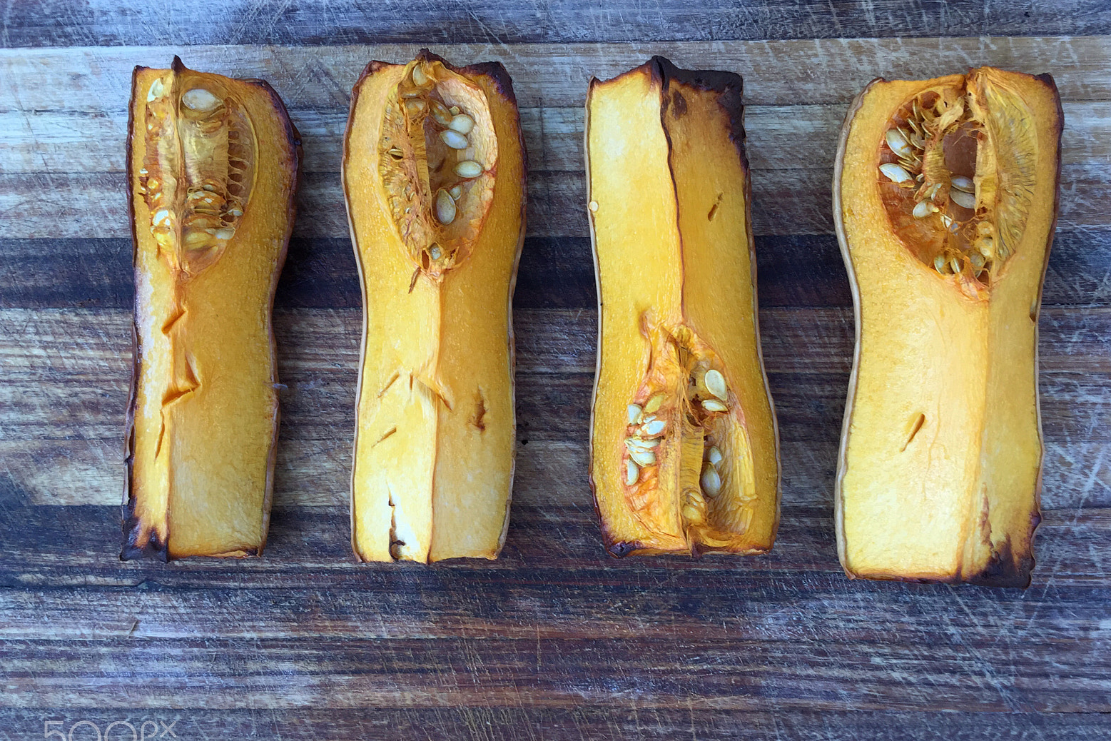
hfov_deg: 60.3
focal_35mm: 31
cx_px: 570
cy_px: 403
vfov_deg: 42.3
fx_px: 957
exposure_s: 1/100
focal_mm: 4.15
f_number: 2.2
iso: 50
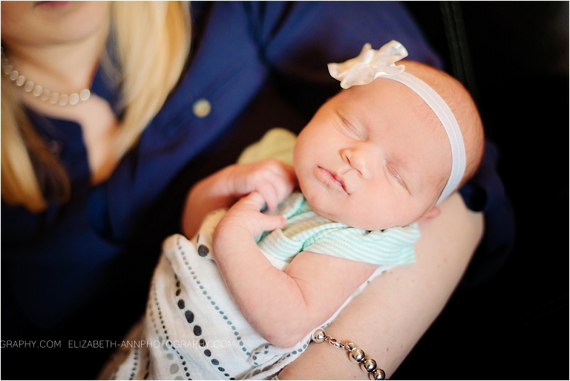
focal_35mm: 50
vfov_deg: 27.0
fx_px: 792
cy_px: 190
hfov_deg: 39.6
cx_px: 285
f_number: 1.8
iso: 1000
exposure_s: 1/125
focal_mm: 50
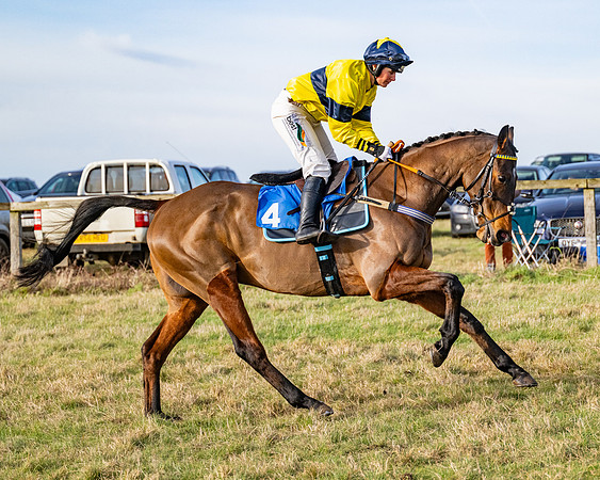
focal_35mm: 130
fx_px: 2313
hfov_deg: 14.8
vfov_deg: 11.8
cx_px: 357
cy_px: 241
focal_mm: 98
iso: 800
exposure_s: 1/6400
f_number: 4
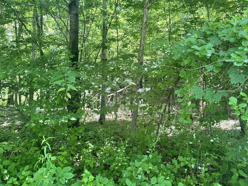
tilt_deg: -2.0
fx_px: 172
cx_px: 124
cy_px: 93
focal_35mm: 24
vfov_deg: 56.8
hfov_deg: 71.6
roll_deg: -2.1
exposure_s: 1/121
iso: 200
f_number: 1.78
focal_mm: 6.76
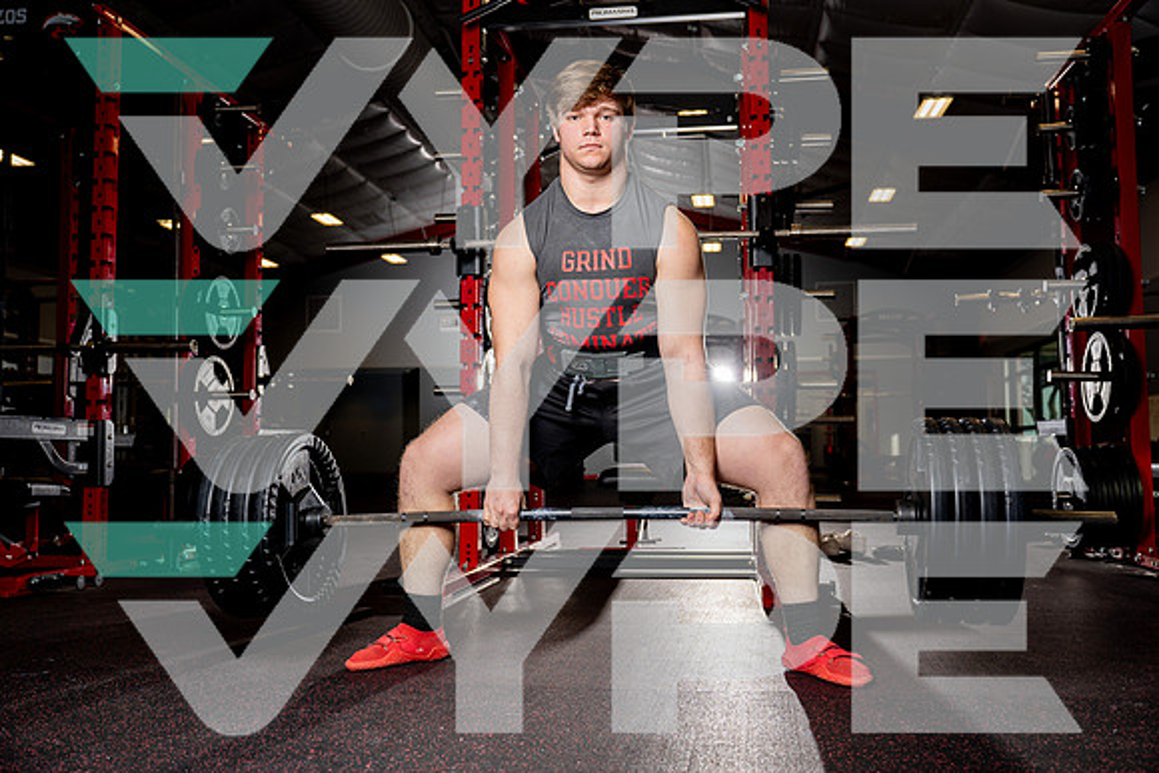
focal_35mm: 32
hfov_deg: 58.7
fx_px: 1030
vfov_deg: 41.1
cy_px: 386
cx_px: 580
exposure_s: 1/250
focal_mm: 32
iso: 100
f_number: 4
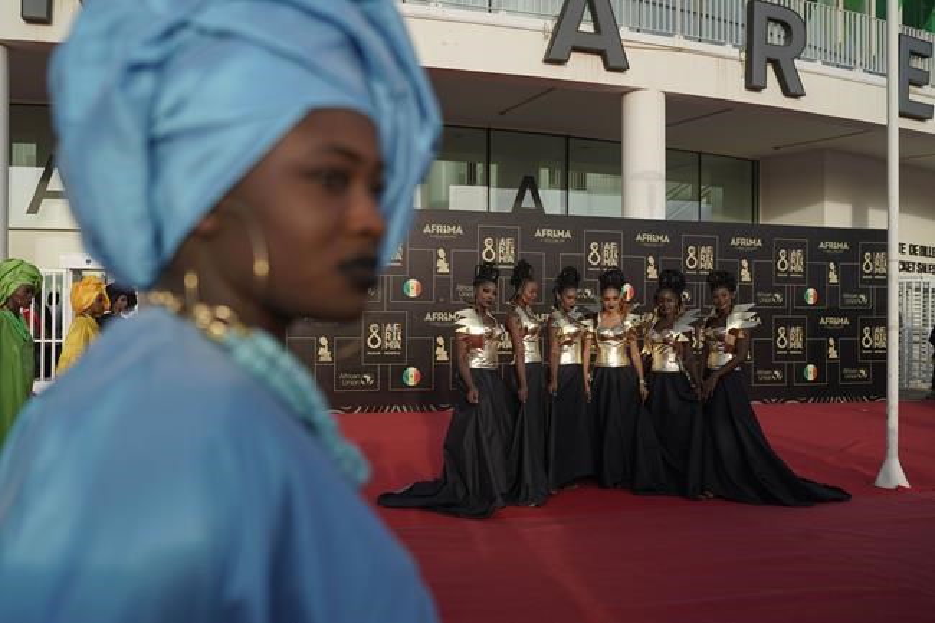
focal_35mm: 35
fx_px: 909
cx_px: 468
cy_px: 312
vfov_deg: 37.8
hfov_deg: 54.4
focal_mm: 35
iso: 100
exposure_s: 1/1000
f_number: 2.8
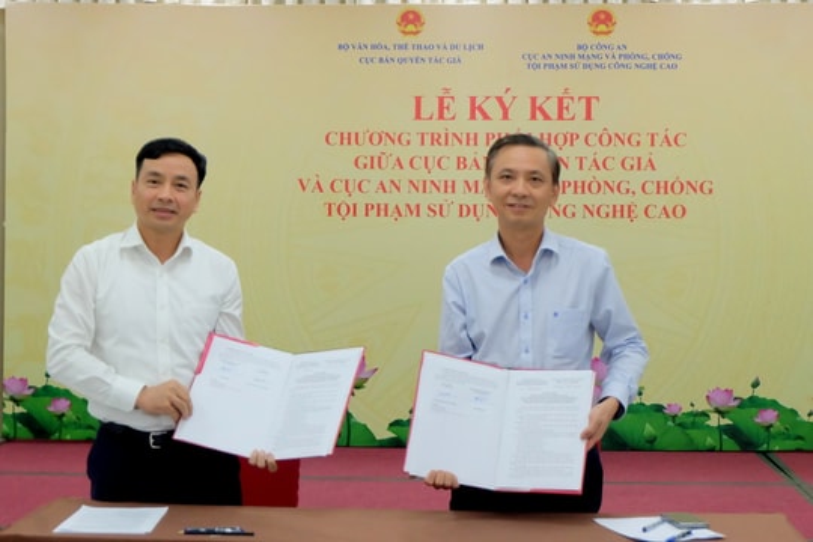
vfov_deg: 27.5
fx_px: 1106
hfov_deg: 40.3
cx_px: 406
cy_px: 271
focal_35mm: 49
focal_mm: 32.5
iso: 3200
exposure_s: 1/180
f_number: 5
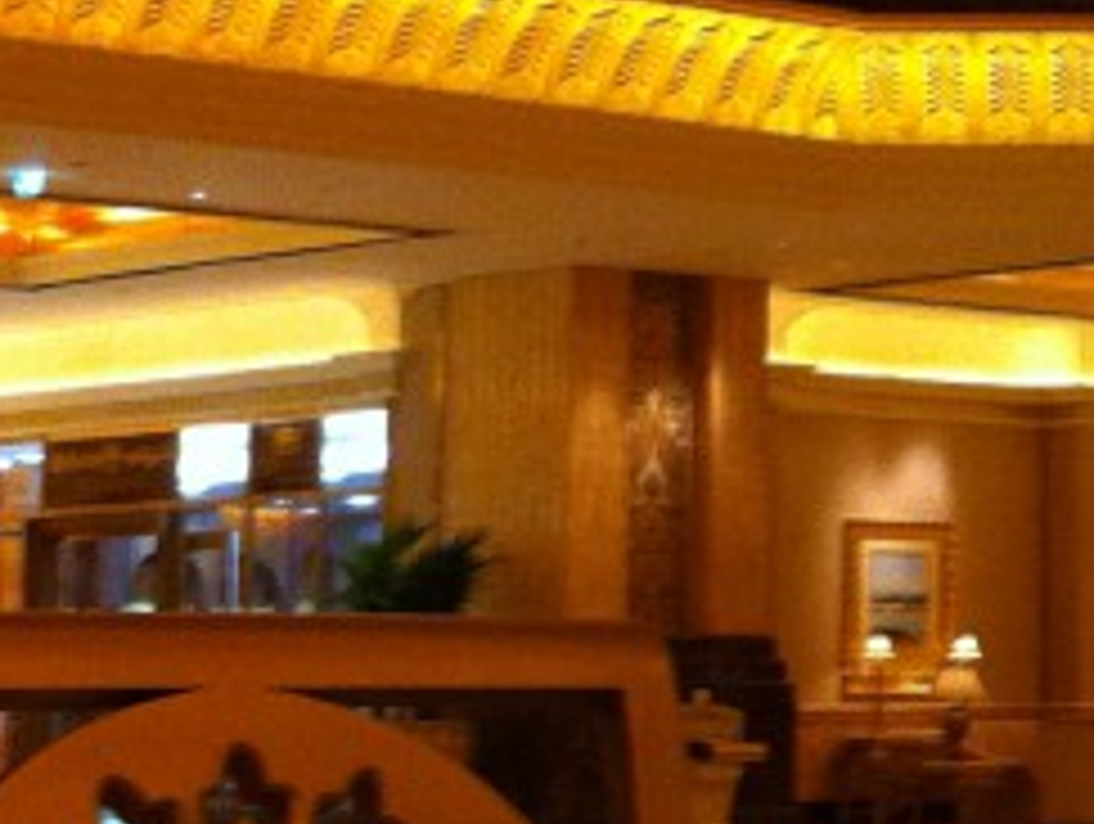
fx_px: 4653
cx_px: 1499
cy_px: 198
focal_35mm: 147
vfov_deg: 10.1
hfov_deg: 12.9
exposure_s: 1/15
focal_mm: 3.85
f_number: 2.8
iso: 200
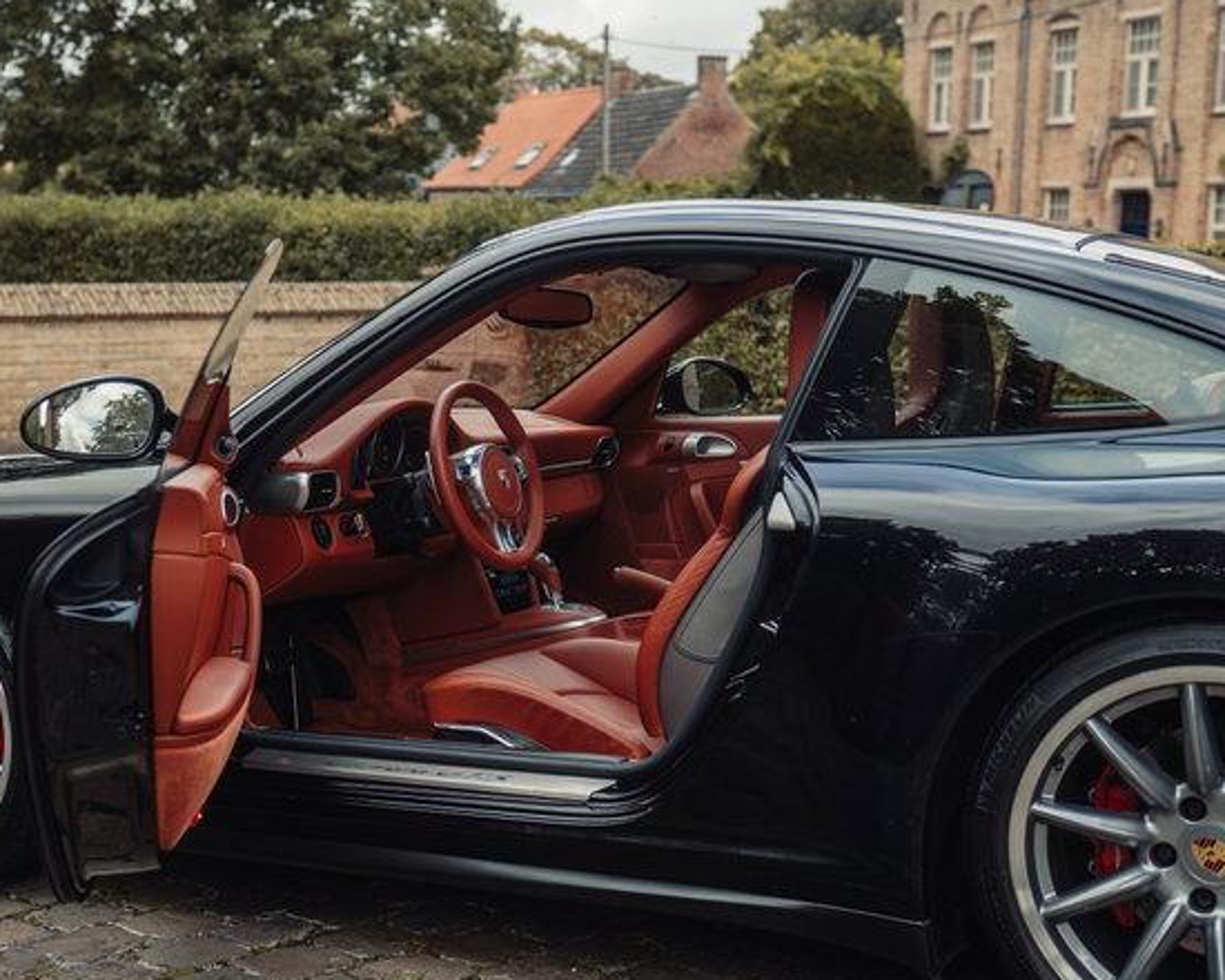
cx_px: 479
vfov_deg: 27.6
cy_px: 489
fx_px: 1994
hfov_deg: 34.0
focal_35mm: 55
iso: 200
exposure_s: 1/250
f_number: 3.5
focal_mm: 42
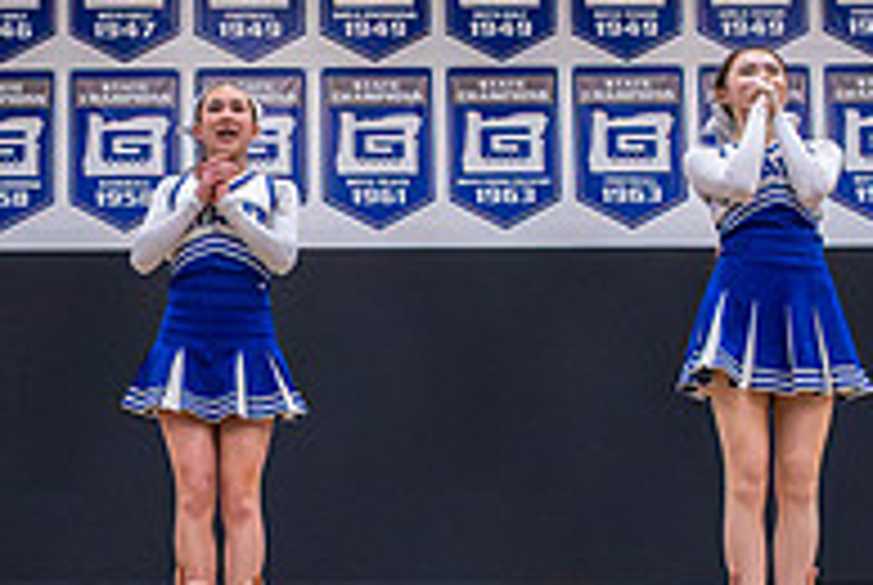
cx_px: 184
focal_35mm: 99
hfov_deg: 20.4
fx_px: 2404
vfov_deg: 13.8
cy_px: 449
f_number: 5.6
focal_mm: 24
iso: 10000
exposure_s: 1/500
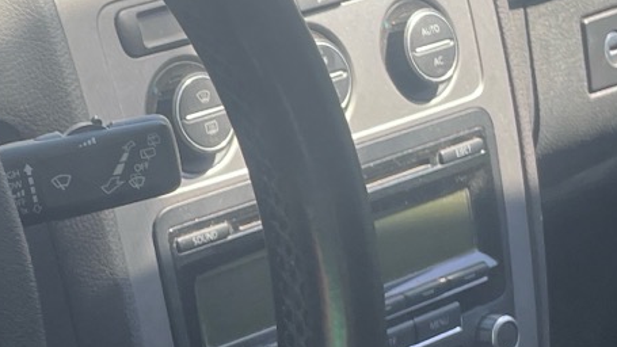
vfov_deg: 10.8
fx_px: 1832
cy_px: 237
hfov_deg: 17.9
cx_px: -186
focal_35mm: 112
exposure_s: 1/312
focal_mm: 4.2
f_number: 1.6
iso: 32
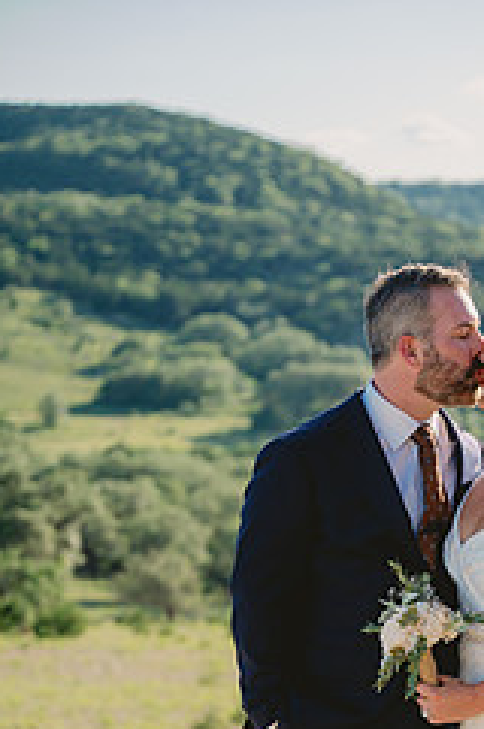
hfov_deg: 10.7
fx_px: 2568
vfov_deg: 16.0
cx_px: 443
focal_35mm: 127
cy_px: 629
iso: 50
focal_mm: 68
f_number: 2.8
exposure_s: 1/1600
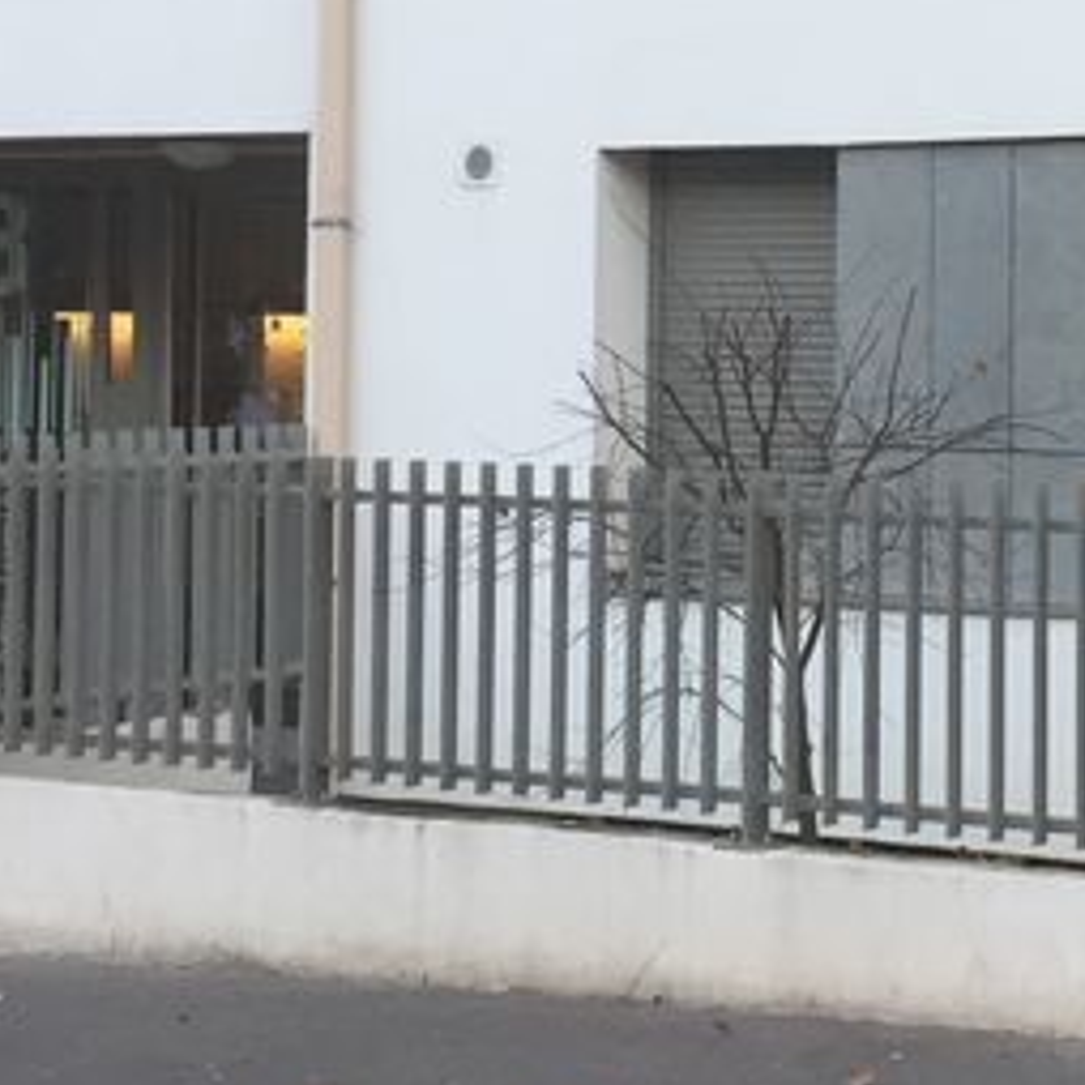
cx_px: 1004
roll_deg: -1.3
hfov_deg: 17.0
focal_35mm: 101
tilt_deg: +1.6
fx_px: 3582
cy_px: 137
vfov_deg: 17.0
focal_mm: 4.15
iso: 32
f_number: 2.2
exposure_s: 1/33
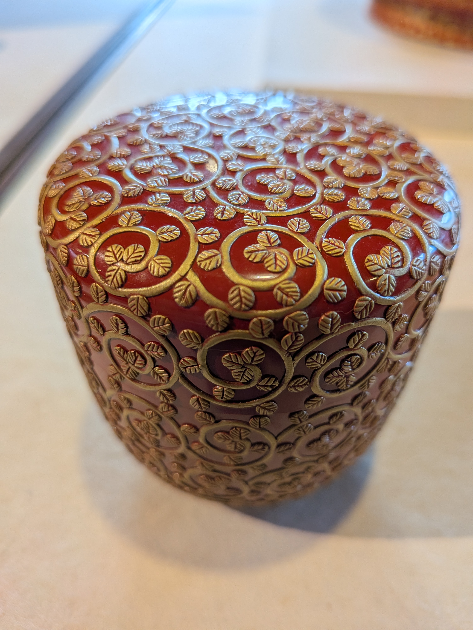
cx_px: 236
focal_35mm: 24
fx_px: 437
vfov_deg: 71.6
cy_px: 315
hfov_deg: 56.8
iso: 27
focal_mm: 4.53
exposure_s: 1/193
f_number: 1.7
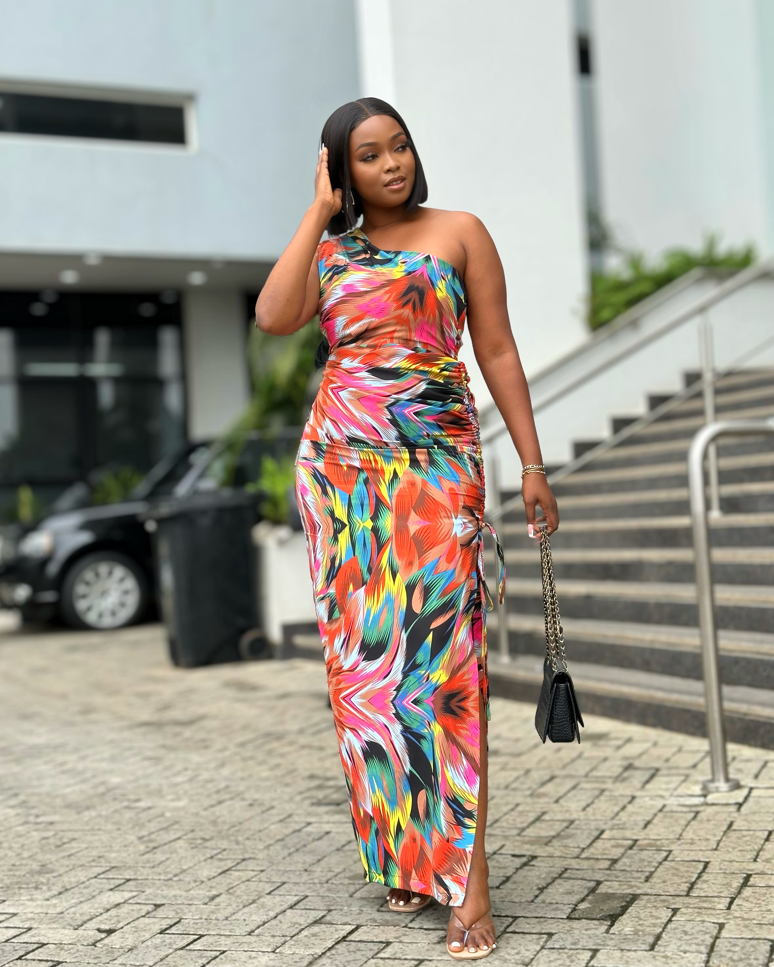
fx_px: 1460
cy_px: 484
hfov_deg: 29.7
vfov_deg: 36.7
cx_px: 384
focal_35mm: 51
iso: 64
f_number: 1.78
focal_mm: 6.86
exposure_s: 1/880
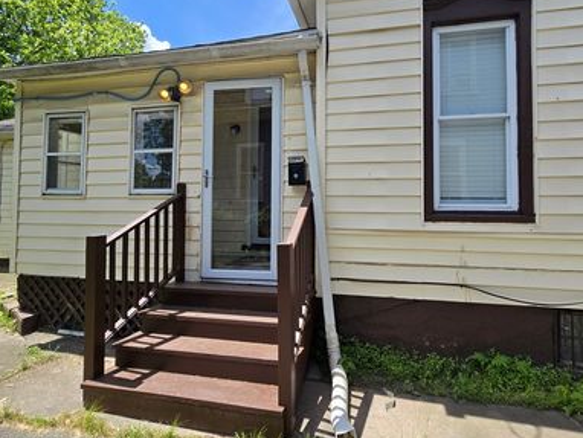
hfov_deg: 90.7
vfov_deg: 74.5
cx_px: 320
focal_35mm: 17
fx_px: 286
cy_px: 193
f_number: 2.2
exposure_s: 1/1505
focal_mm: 2.2
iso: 50
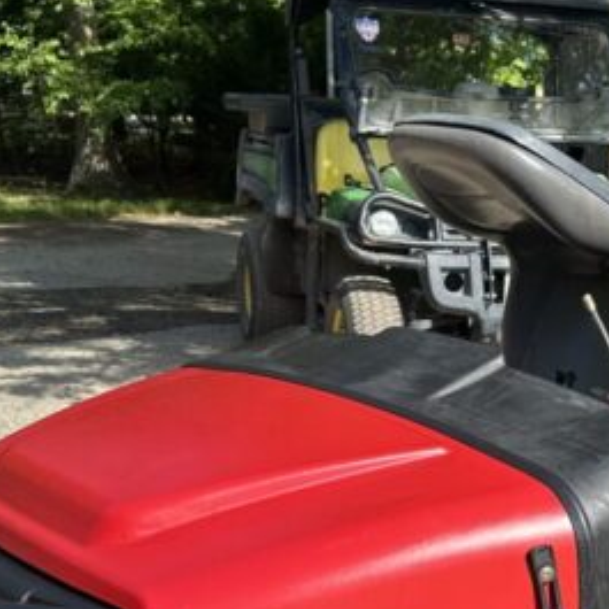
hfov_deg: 20.2
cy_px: 531
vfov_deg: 20.8
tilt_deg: -15.6
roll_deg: -0.4
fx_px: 1632
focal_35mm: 82
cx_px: 671
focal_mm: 6.86
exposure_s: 1/1880
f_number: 1.78
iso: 80
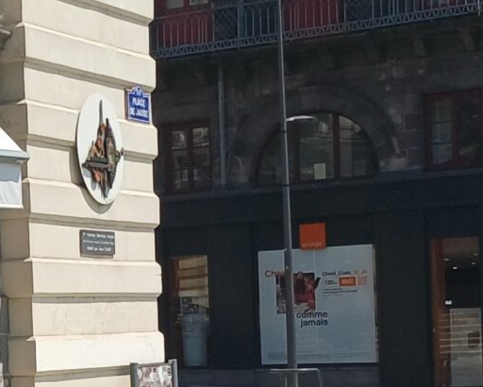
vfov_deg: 12.5
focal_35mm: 122
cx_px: -247
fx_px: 1745
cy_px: 381
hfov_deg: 14.6
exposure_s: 1/1565
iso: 50
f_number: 1.8
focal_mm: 4.65
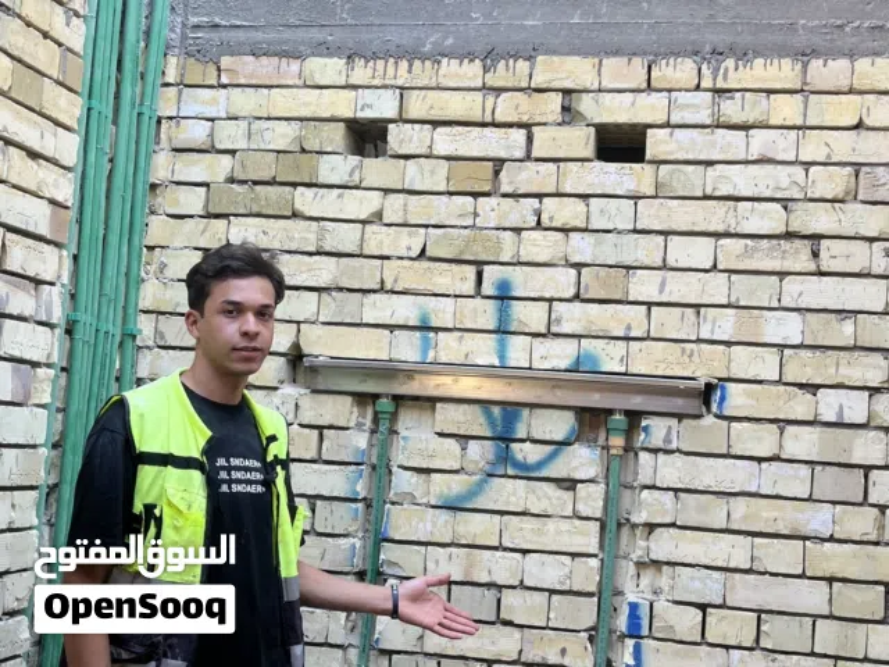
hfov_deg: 67.3
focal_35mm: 26
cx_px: 444
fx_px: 668
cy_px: 334
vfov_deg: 53.1
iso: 40
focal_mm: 5.1
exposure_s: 1/159
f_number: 1.6
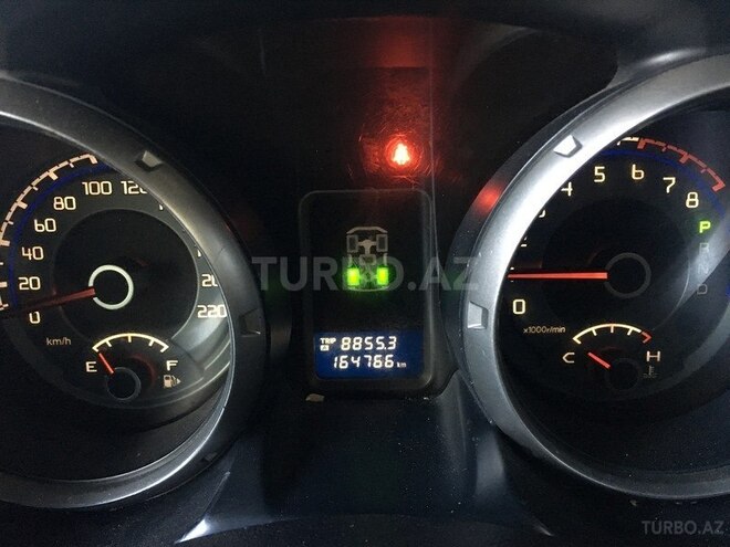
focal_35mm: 29
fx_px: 612
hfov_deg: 61.7
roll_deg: +1.6
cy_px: 274
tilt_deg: -34.0
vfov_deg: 48.2
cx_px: 365
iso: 320
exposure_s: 1/17
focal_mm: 4.15
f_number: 2.2
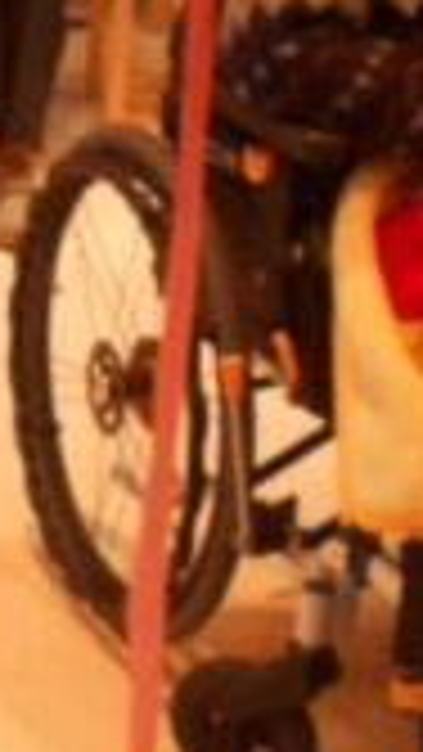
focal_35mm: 102
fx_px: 2033
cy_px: 509
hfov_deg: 10.4
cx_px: -558
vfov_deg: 20.9
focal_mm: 4.6
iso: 200
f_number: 3.2
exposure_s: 1/30
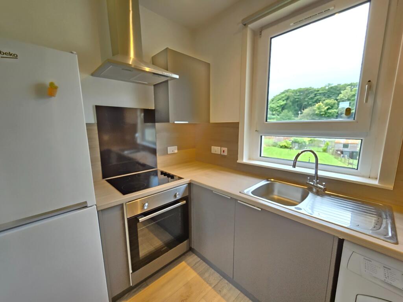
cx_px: 202
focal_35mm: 13
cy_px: 151
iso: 800
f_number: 2.2
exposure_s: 1/50
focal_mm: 2.2
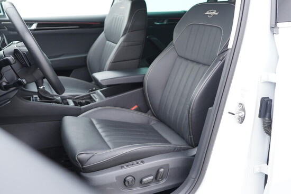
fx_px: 291
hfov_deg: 53.1
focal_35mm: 36
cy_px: 97
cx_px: 146
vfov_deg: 36.9
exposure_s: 1/40
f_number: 2.8
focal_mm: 24
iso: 250
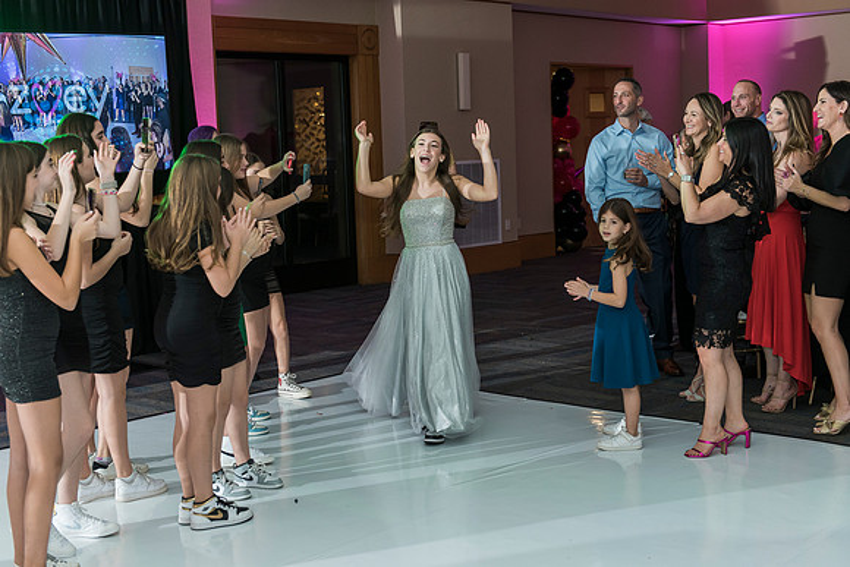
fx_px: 1181
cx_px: 425
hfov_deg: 39.6
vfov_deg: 27.0
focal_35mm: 50
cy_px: 284
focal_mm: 50
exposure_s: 1/100
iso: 1000
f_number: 4
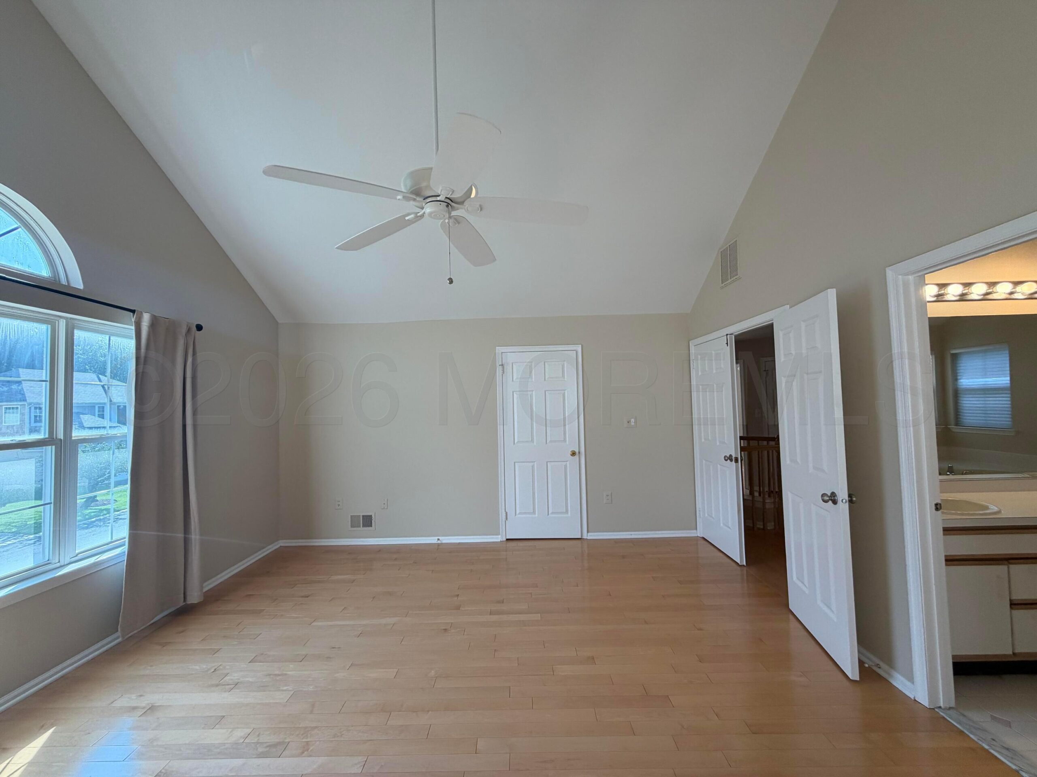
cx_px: 518
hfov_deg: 102.1
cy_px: 388
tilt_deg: +1.5
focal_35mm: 14
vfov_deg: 85.7
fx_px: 419
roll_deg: +1.4
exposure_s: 1/129
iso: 64
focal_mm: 2.22
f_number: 2.2
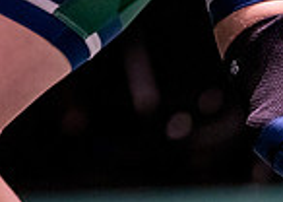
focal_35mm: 693
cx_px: -240
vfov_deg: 2.1
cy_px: -286
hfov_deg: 2.9
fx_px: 5565
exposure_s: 1/800
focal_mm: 135
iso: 2000
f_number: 1.8
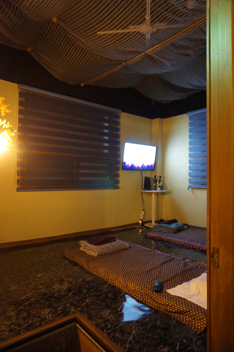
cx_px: 117
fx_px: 235
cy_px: 176
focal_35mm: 24
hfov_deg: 53.0
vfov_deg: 73.8
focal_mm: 16
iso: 3200
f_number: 3.5
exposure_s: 1/10
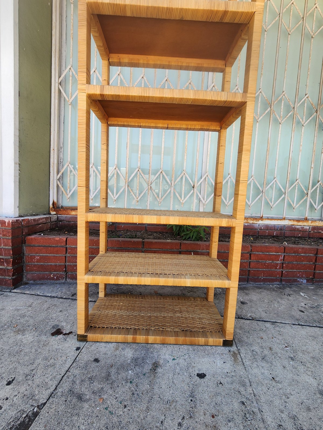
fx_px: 162
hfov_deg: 89.9
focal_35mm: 13
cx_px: 162
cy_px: 215
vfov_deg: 106.2
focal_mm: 2.2
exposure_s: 1/249
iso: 50
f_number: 2.2
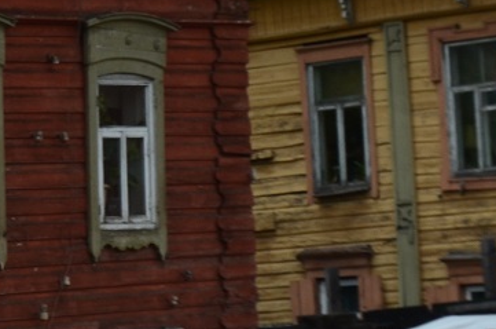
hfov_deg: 8.7
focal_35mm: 226
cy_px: 119
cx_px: -455
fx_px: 3107
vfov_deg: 6.0
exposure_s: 1/80
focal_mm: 34
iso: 200
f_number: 10
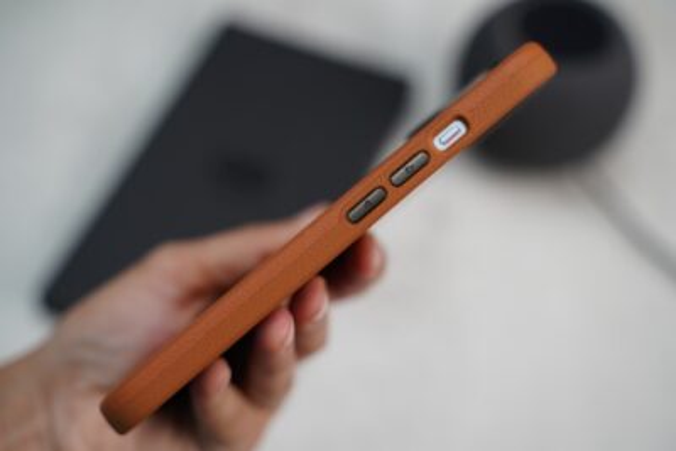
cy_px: 226
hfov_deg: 36.2
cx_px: 338
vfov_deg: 24.6
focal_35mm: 55
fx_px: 1033
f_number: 3.5
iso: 640
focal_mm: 55
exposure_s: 1/60
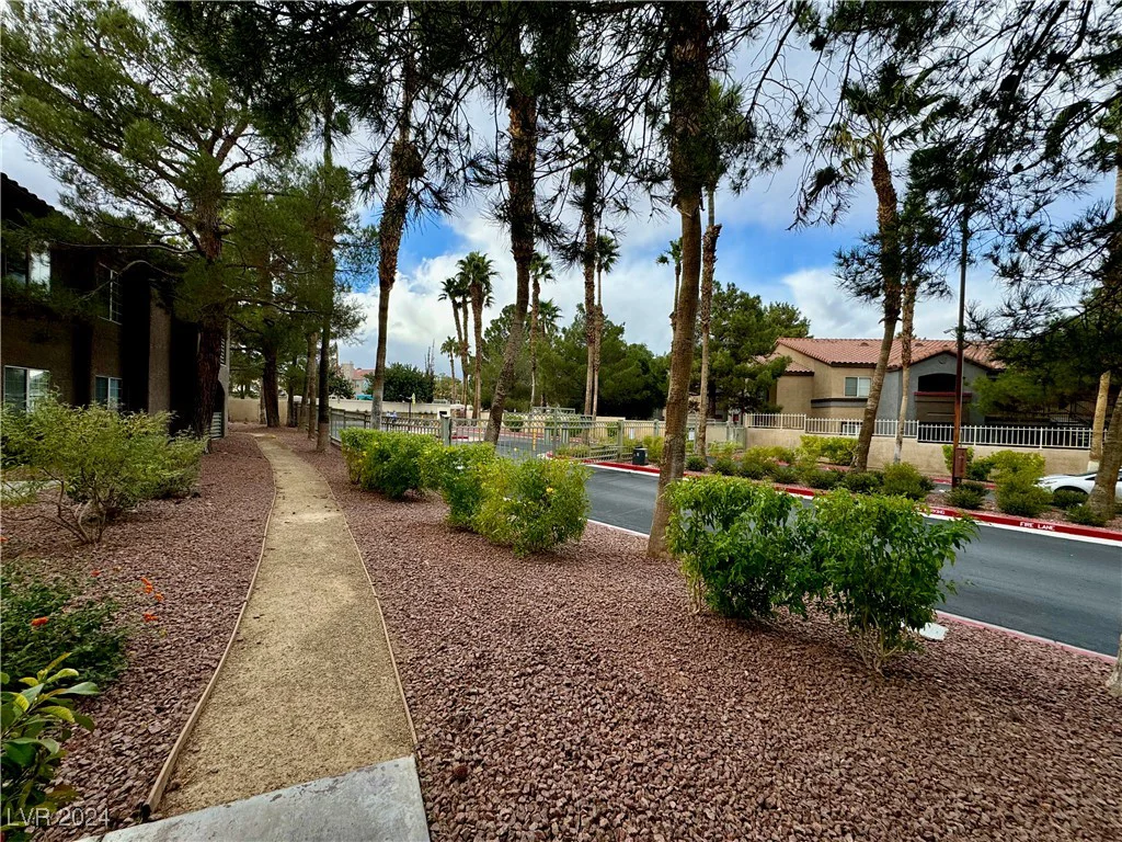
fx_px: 454
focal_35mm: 14
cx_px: 561
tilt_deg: -2.1
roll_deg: -1.8
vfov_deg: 85.7
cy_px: 421
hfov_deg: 102.1
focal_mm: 2.22
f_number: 2.2
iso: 40
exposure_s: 1/734
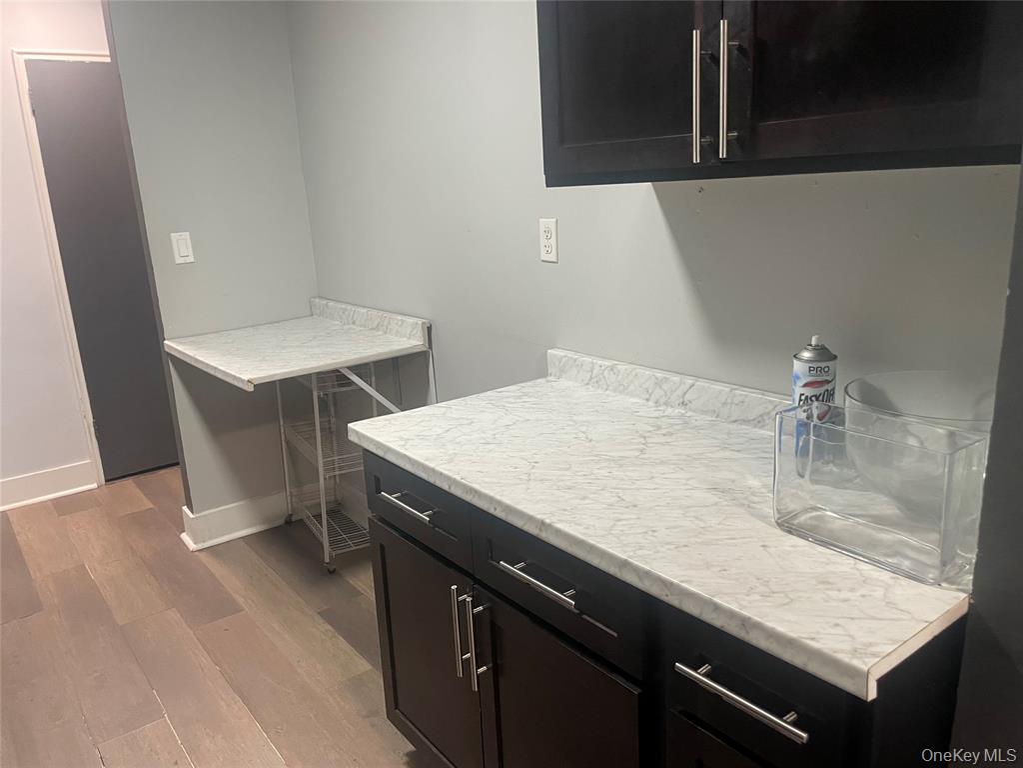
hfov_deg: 67.3
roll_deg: +2.3
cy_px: 384
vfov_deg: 53.1
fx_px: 768
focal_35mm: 26
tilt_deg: -12.1
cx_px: 512
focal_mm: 4.2
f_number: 1.6
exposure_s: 1/60
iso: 160
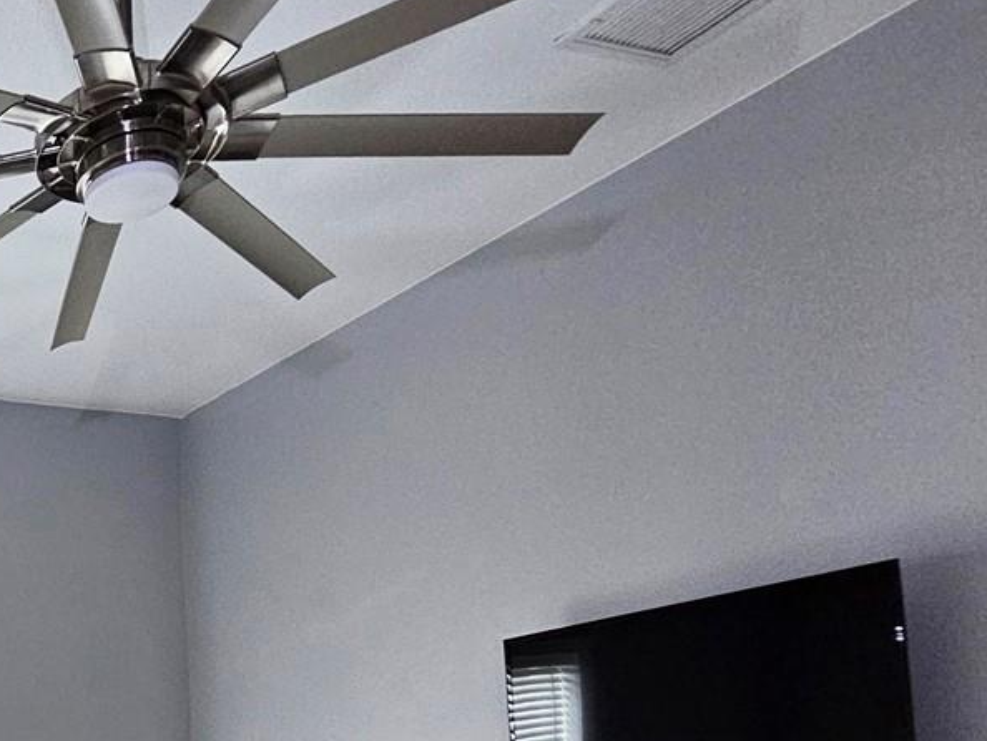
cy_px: 847
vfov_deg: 34.2
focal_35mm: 35
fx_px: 998
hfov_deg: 36.6
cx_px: -263
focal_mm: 2.2
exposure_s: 1/40.1
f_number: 2.2
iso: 320
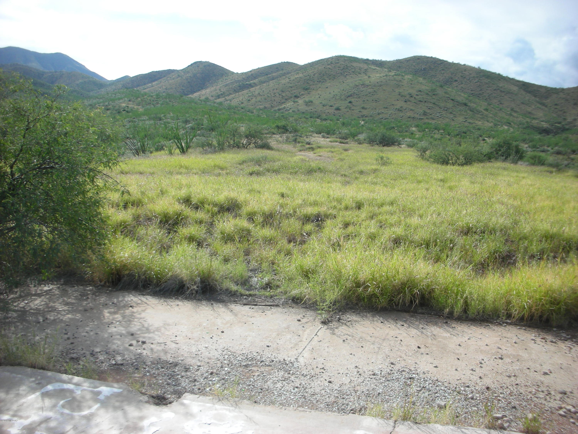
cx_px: 289
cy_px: 217
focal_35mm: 35
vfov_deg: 40.7
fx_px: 584
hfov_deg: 52.6
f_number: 8.5
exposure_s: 1/77.5
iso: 50
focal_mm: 5.8
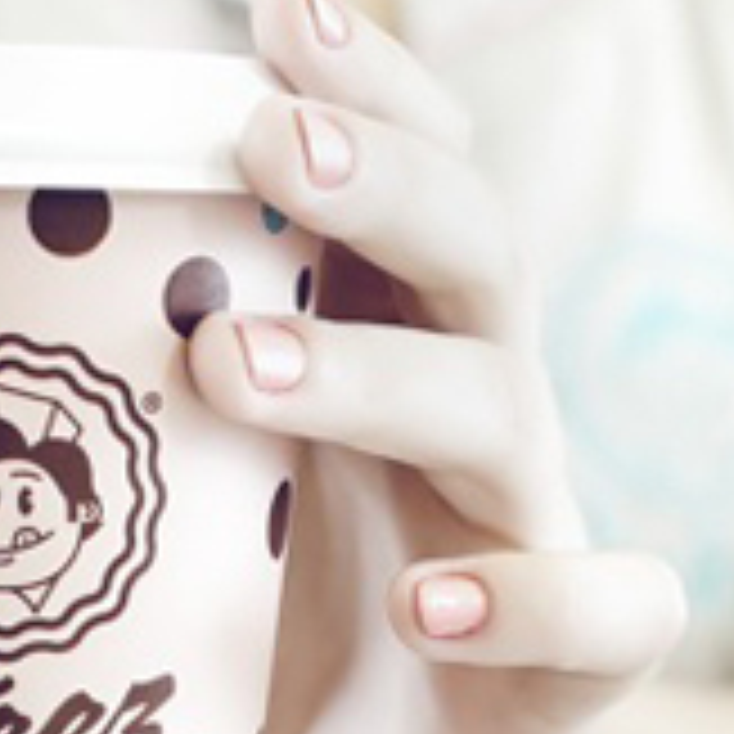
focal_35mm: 219
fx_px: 5254
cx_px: 396
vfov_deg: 8.0
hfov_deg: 8.0
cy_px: 680
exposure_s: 1/60
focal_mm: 50
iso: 400
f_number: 3.2
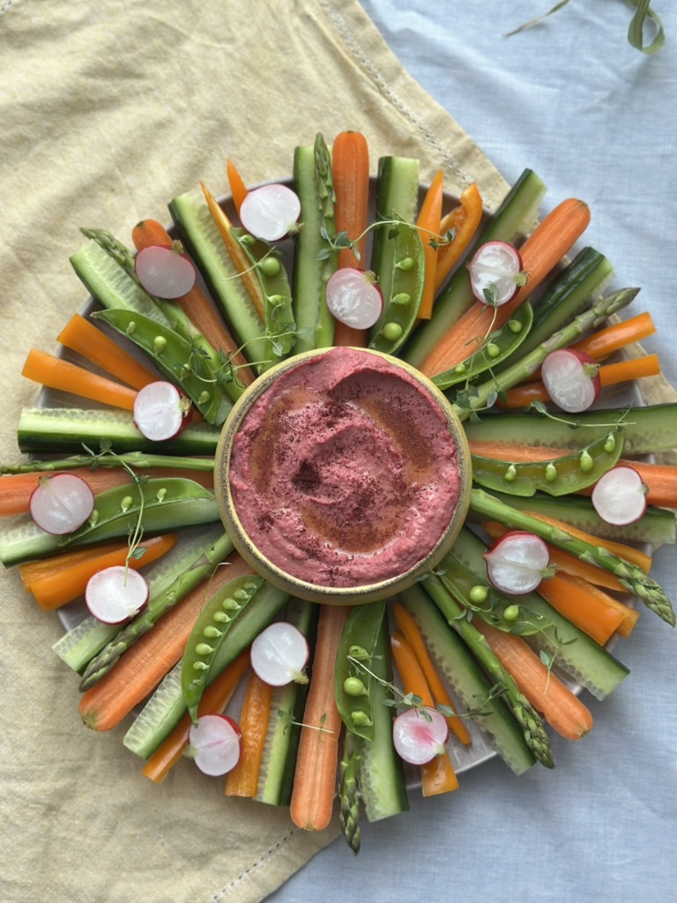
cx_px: 338
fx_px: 1252
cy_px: 452
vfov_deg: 39.7
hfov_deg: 30.3
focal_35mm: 48
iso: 80
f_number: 1.78
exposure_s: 1/306
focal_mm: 6.86
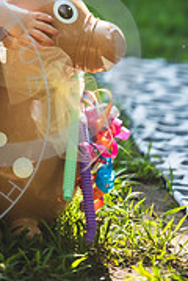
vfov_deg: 8.0
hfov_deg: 5.4
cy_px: -9
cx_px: -25
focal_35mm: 255
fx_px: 1997
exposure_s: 1/320
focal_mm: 102
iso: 200
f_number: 2.8
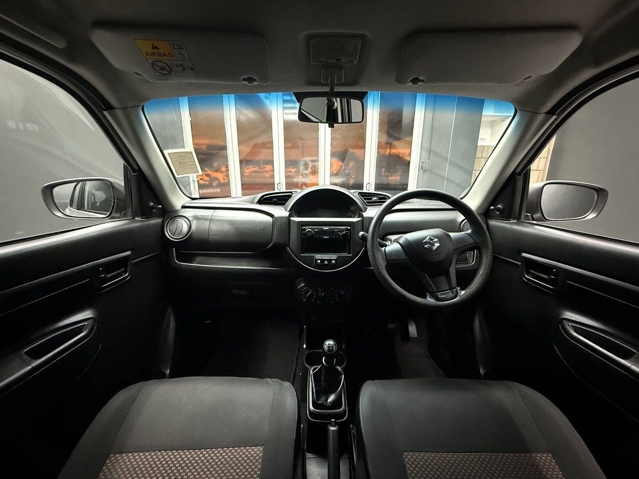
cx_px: 320
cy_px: 240
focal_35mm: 14
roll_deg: -0.1
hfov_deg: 102.1
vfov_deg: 85.7
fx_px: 258
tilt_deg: -15.2
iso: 1000
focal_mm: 2.22
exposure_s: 1/50
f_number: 2.2
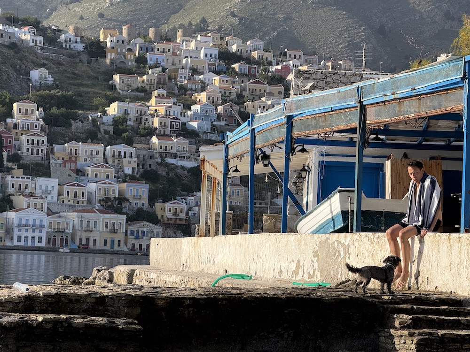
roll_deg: -2.1
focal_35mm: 120
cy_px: 176
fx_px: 1629
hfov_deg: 16.4
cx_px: 235
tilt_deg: +4.3
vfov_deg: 12.3
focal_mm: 15.66
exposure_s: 1/891
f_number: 2.8
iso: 50
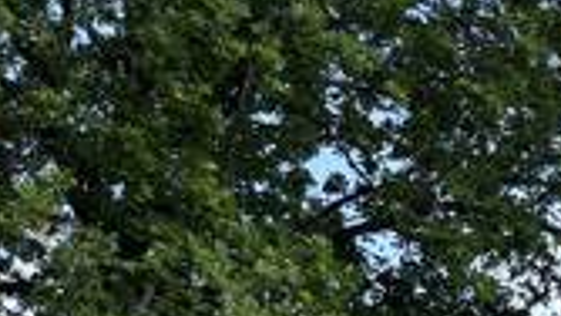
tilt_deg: -4.4
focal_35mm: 136
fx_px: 2023
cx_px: 1256
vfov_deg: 7.9
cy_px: 881
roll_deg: -0.7
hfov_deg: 12.9
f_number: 1.6
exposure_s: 1/1721
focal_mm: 5.96
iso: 50
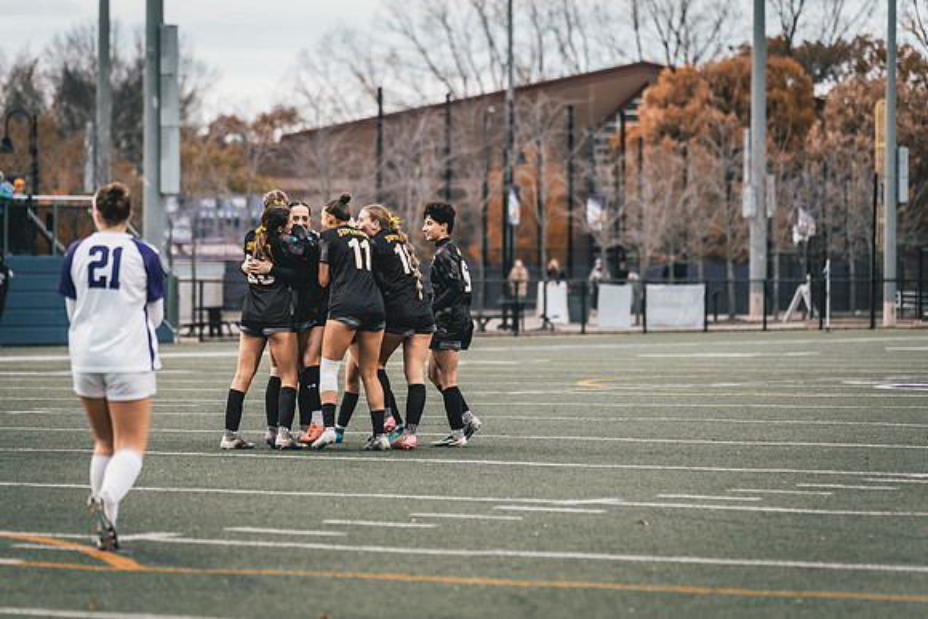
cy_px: 302
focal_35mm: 210
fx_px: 5426
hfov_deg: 9.8
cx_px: 390
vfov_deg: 6.5
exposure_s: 1/1000
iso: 400
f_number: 2.8
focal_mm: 150
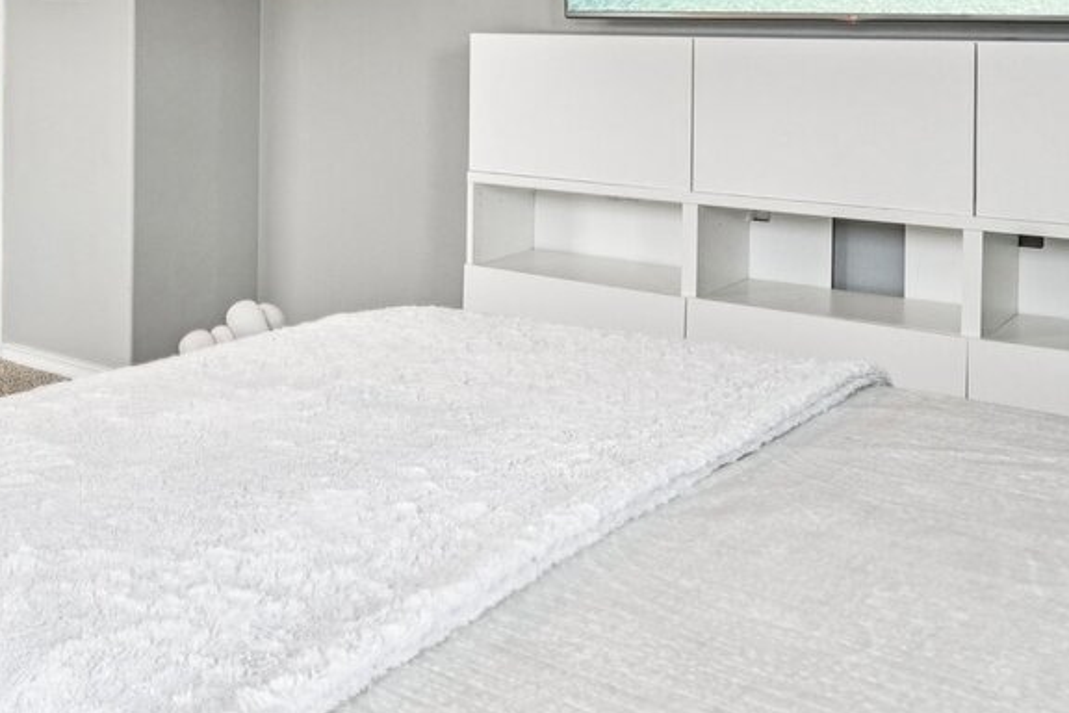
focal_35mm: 45
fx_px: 1336
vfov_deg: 28.7
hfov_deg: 37.7
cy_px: 67
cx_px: -56
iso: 400
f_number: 8
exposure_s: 1/15
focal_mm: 16
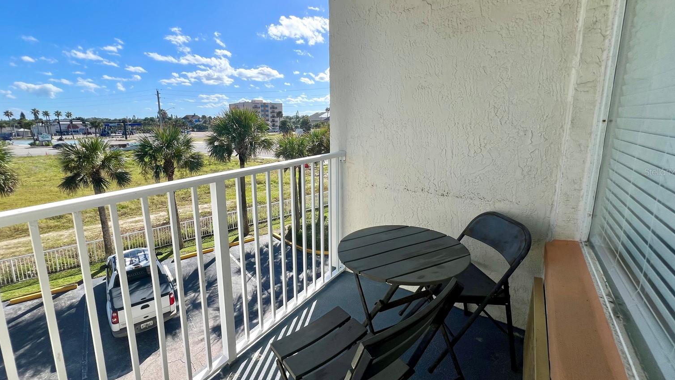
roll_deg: +0.8
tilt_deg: -11.1
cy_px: 172
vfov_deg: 70.4
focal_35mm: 15
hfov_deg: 103.0
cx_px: 329
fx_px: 268
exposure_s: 1/1508
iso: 32
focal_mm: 1.57
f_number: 1.8
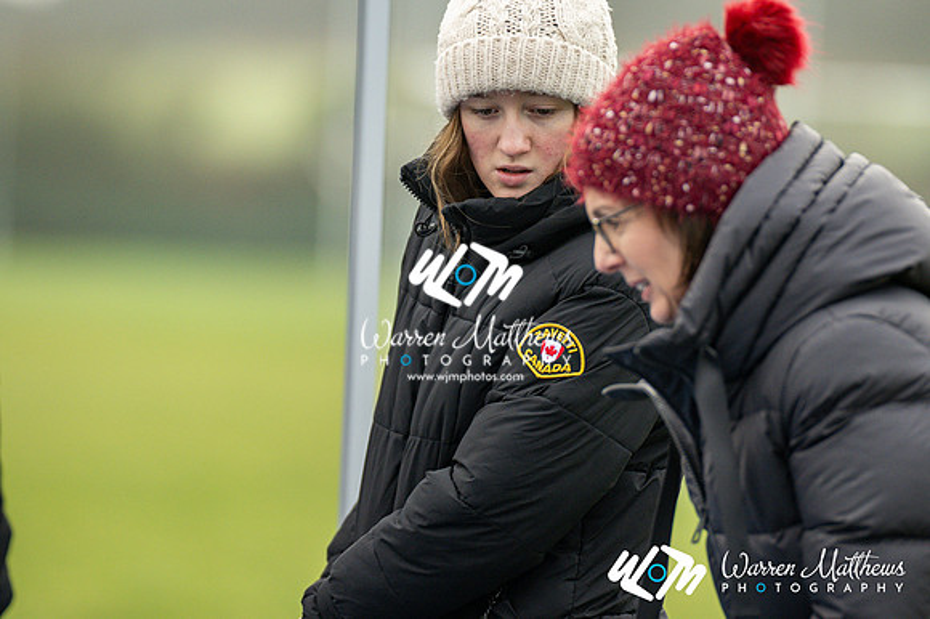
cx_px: 465
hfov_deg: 5.5
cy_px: 310
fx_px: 9682
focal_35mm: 375
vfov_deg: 3.7
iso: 800
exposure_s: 1/1600
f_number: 2.8
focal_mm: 250
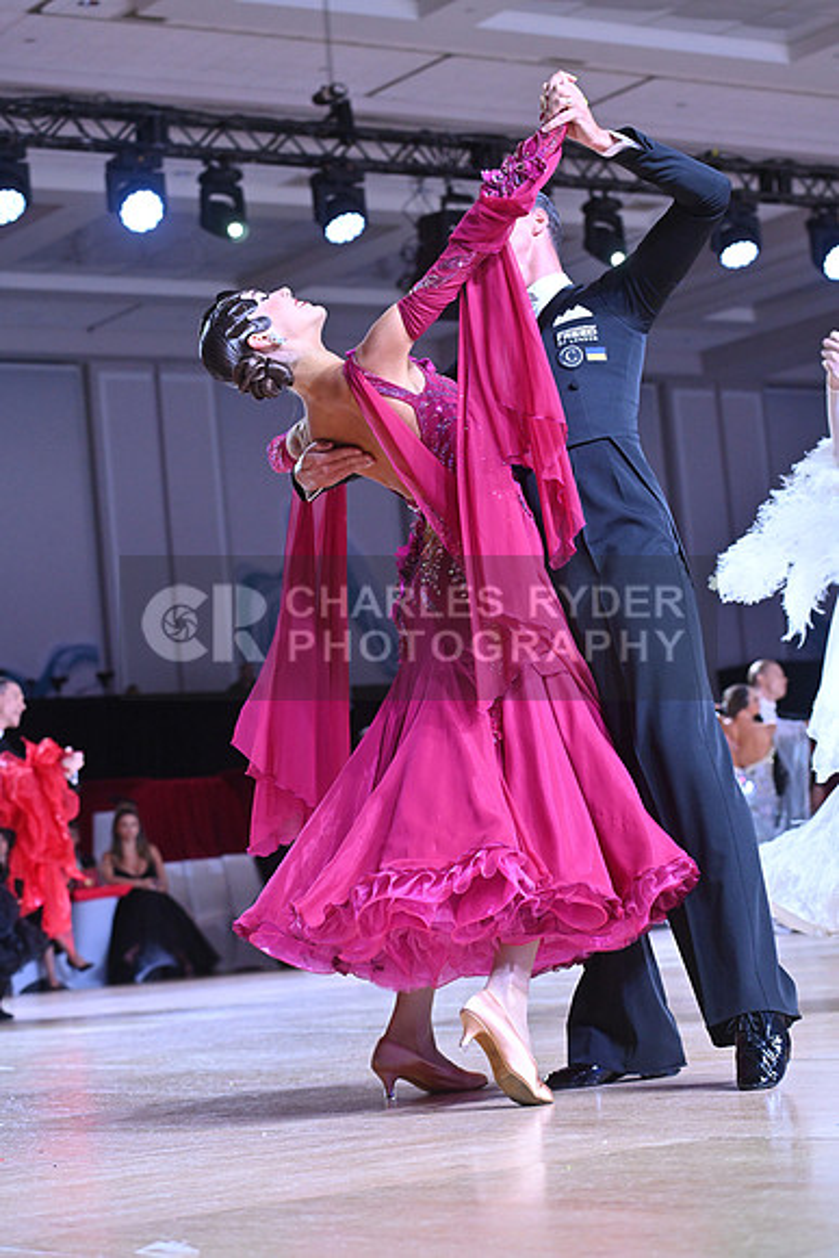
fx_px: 2865
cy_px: 629
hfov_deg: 16.7
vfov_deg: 24.8
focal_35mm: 82
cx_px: 420
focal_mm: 82
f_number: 5.6
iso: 2500
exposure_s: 1/400
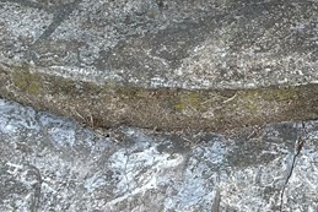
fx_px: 946
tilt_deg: -33.9
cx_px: 209
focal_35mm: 107
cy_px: -43
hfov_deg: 19.0
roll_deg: +2.3
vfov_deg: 12.5
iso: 50
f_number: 1.5
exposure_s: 1/394
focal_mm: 5.7
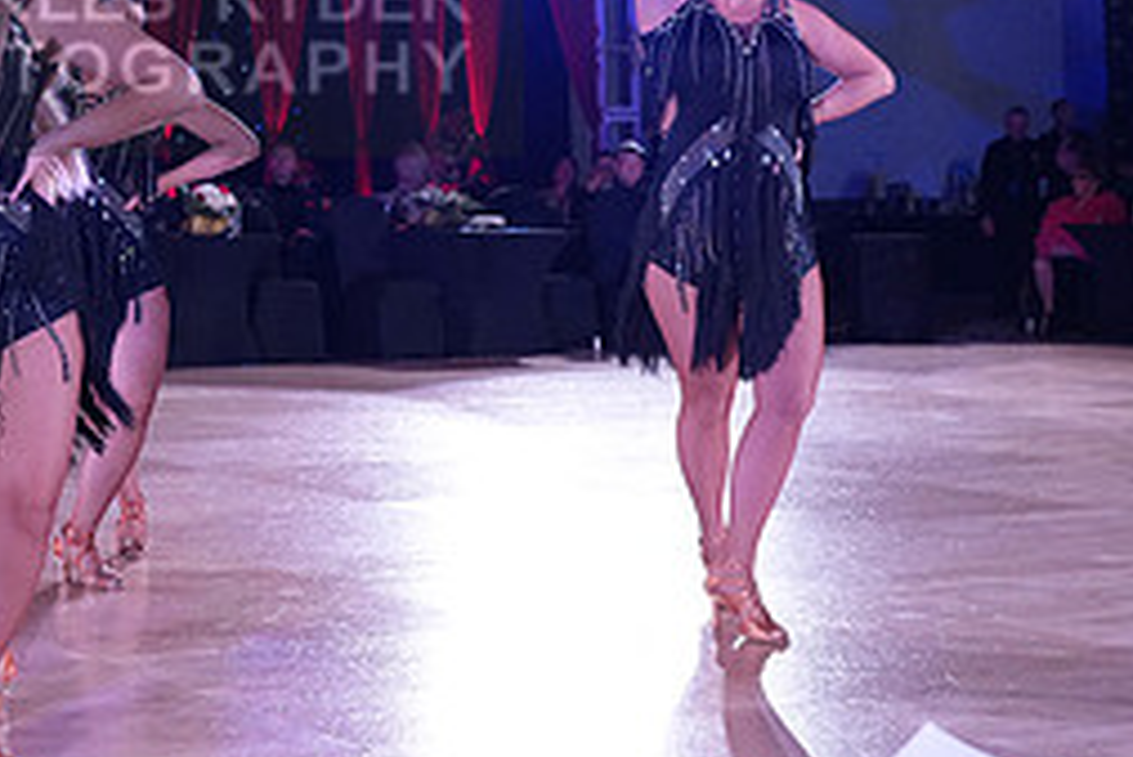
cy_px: 38
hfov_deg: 24.9
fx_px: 2456
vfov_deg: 17.2
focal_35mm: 78
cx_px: 36
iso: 2500
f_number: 5
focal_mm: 34
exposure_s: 1/250
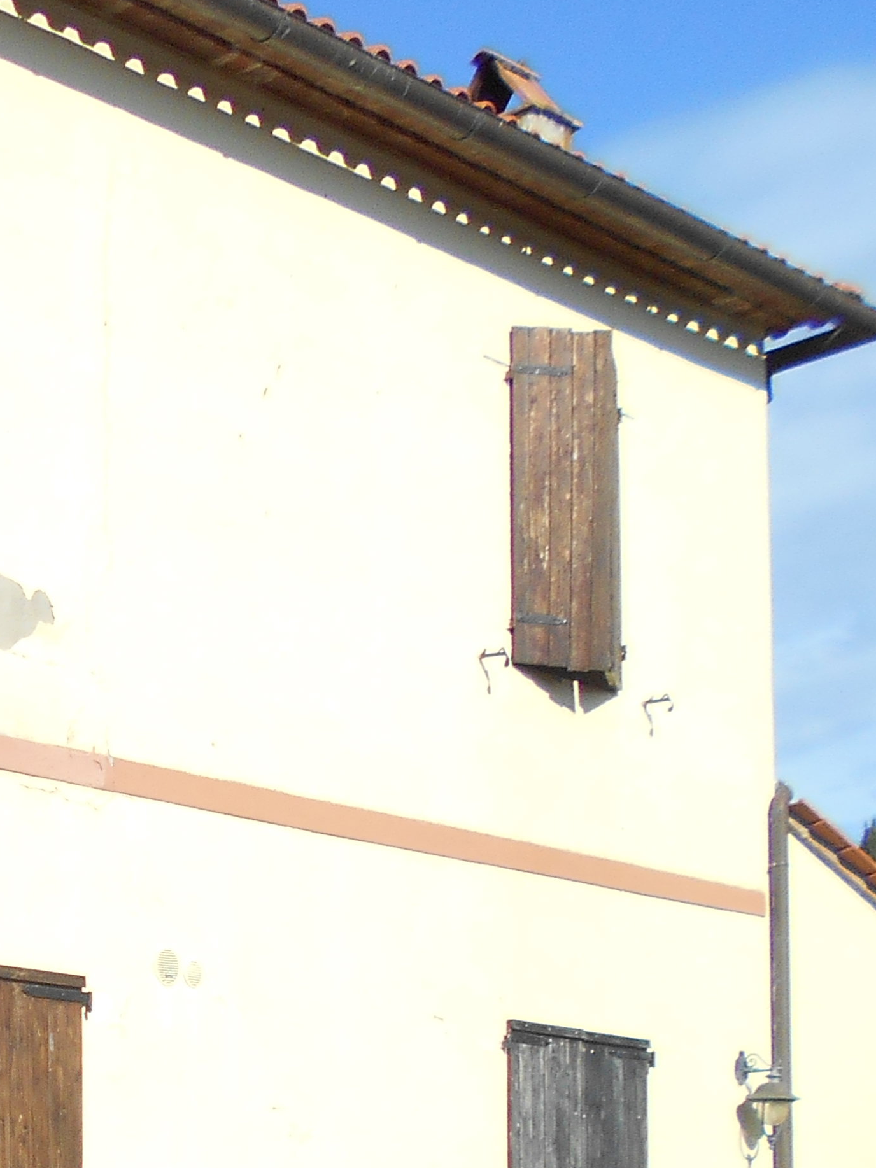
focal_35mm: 73
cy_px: 1215
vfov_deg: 25.2
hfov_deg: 17.4
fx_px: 2463
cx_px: -577
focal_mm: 4.6
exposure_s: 1/800
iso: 80
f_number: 3.2
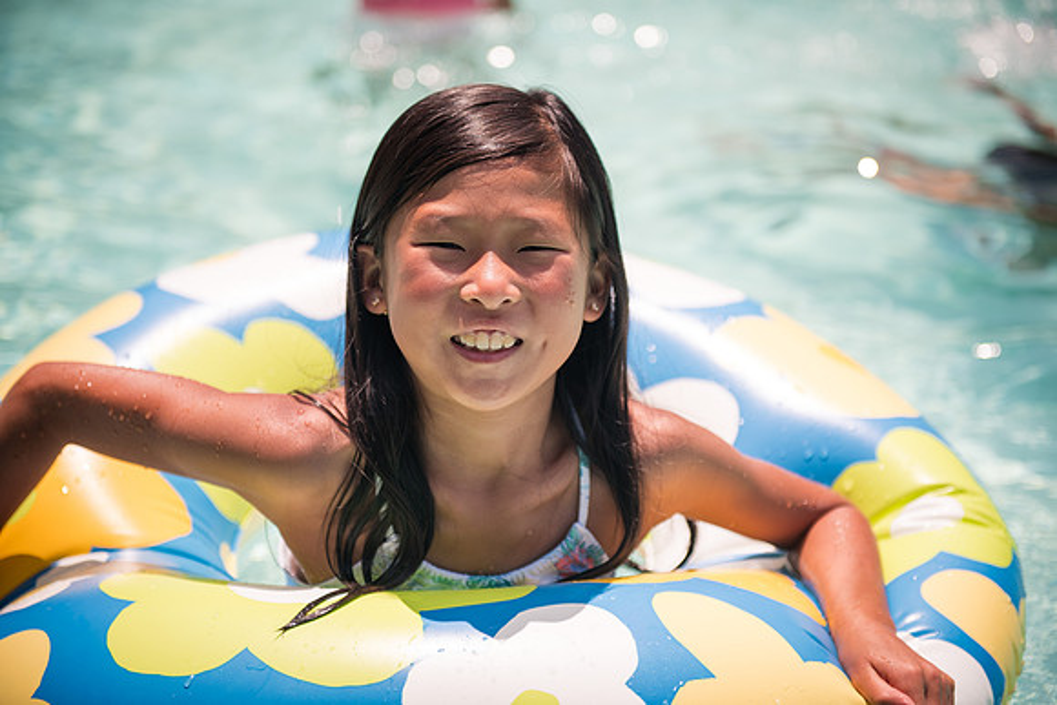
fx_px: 2056
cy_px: 352
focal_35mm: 70
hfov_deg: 28.8
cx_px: 528
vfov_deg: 19.5
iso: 160
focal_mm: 70
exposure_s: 1/4000
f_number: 2.8
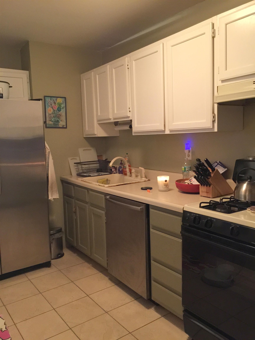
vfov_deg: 61.7
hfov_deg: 48.2
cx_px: 128
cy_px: 170
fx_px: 285
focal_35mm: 29
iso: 125
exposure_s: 1/15
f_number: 2.2
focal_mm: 4.15
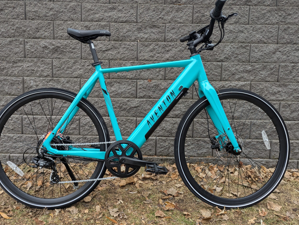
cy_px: 104
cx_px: 136
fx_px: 234
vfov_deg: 51.4
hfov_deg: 65.1
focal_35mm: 27
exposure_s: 1/122
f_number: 1.85
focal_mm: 6.81
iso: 43
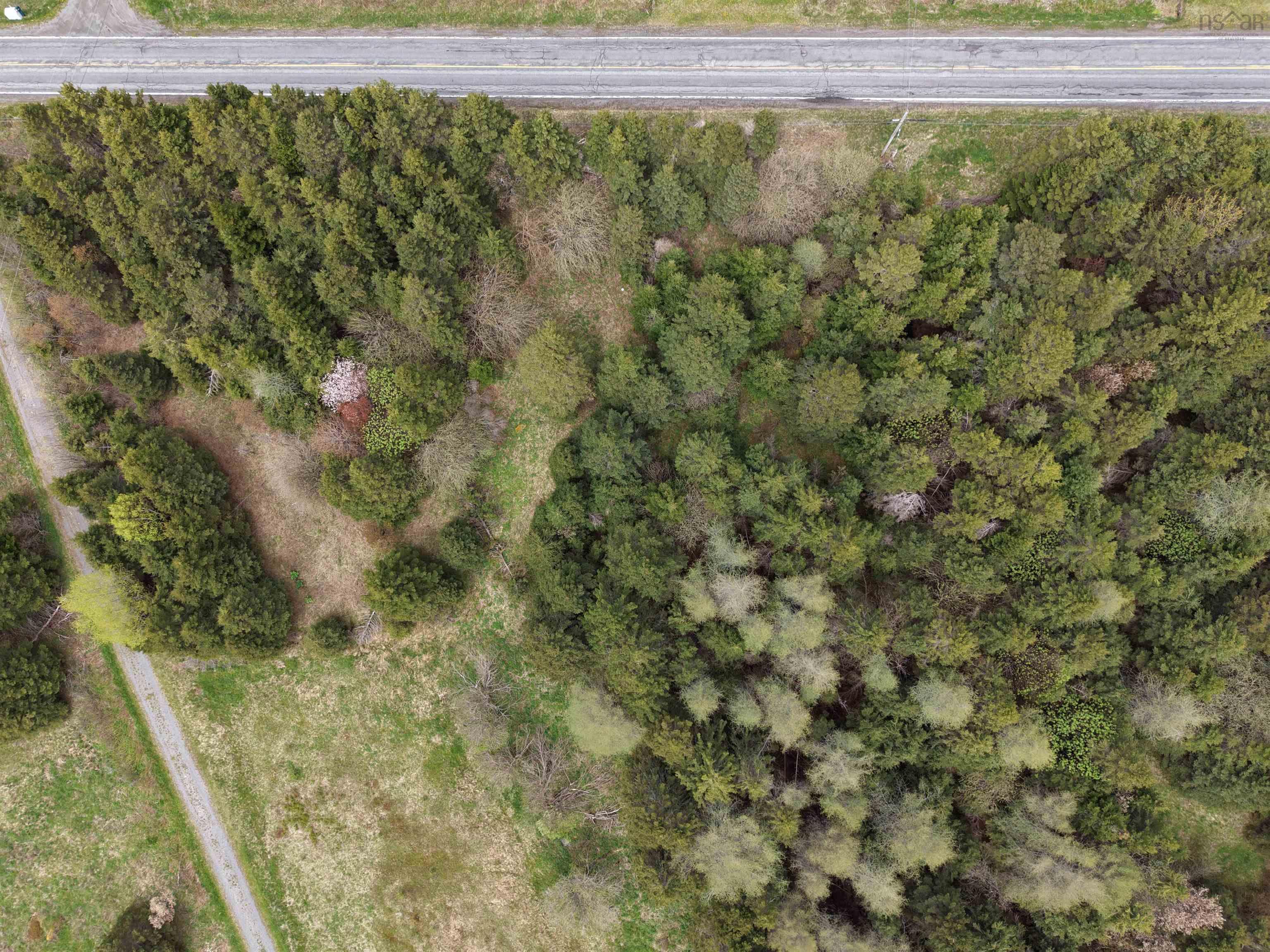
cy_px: 476
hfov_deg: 71.6
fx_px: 881
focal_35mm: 24
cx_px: 635
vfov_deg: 56.8
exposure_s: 1/1500
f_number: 1.8
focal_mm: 8.67
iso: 100
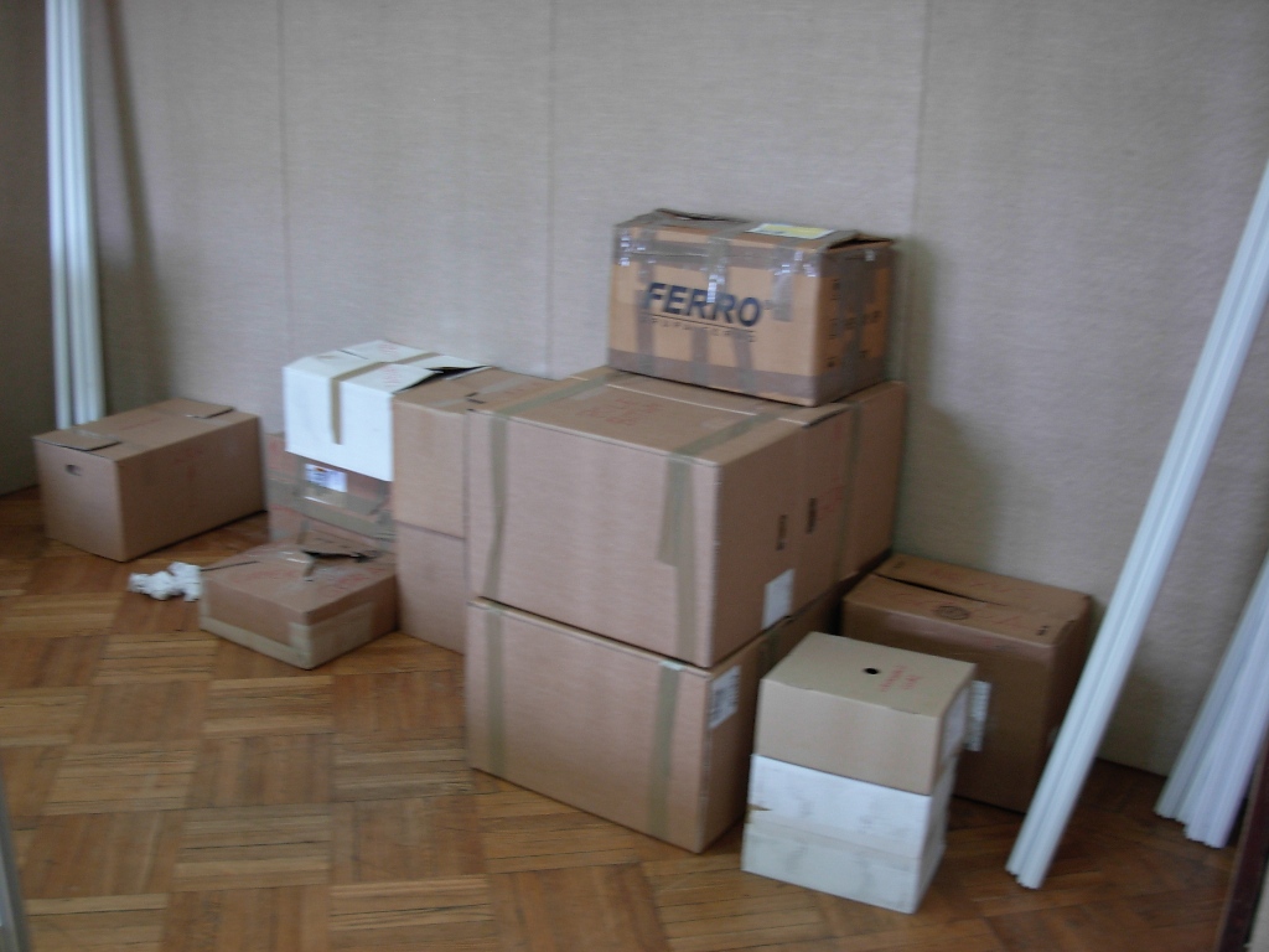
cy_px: 476
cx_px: 634
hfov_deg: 49.0
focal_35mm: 38
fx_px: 1393
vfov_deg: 37.7
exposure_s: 1/8.9
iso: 79
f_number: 2.9
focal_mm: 6.3
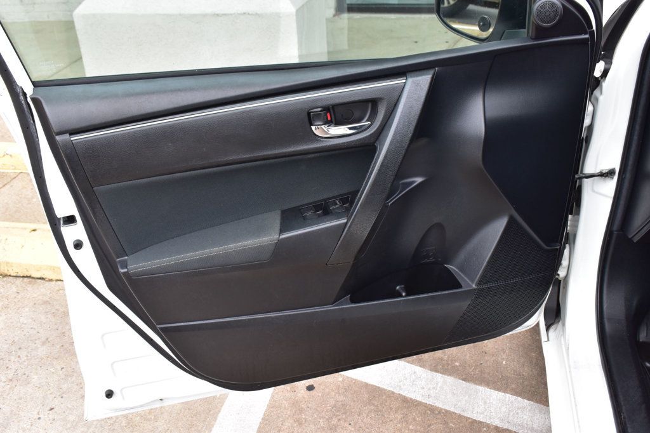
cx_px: 325
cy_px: 216
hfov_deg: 53.1
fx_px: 650
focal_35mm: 36
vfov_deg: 36.8
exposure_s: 1/200
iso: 400
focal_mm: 24
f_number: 10
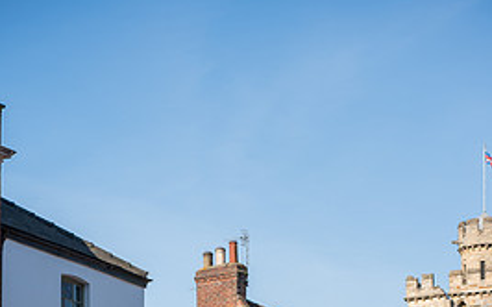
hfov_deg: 18.3
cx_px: 276
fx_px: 1528
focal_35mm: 114
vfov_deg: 11.2
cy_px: 405
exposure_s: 1/500
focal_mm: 66
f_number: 4.5
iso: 100
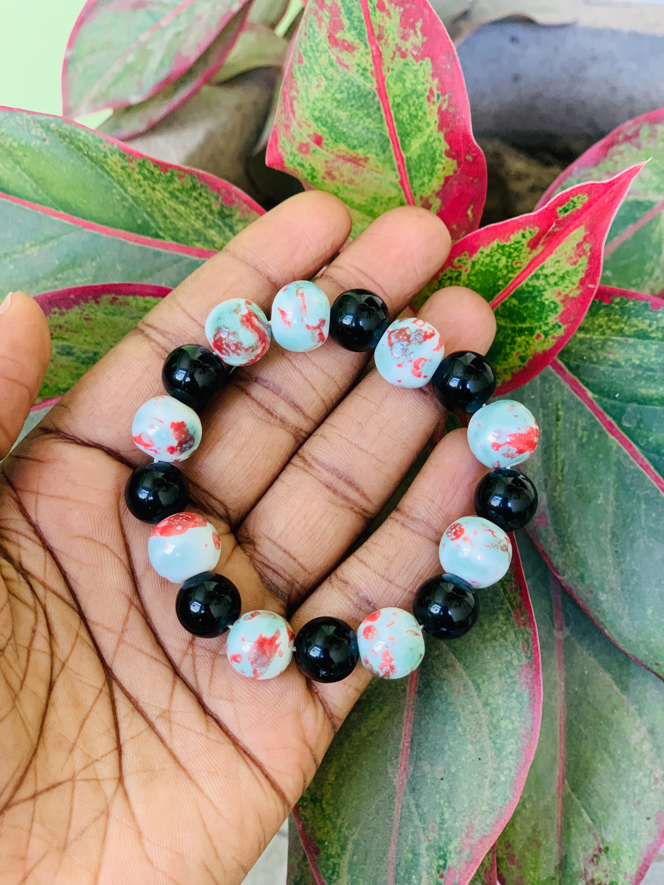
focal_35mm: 52
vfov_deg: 36.8
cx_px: 332
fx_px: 1330
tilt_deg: -42.1
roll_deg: -5.5
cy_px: 442
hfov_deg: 28.0
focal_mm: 6
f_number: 2.4
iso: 125
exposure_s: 1/66
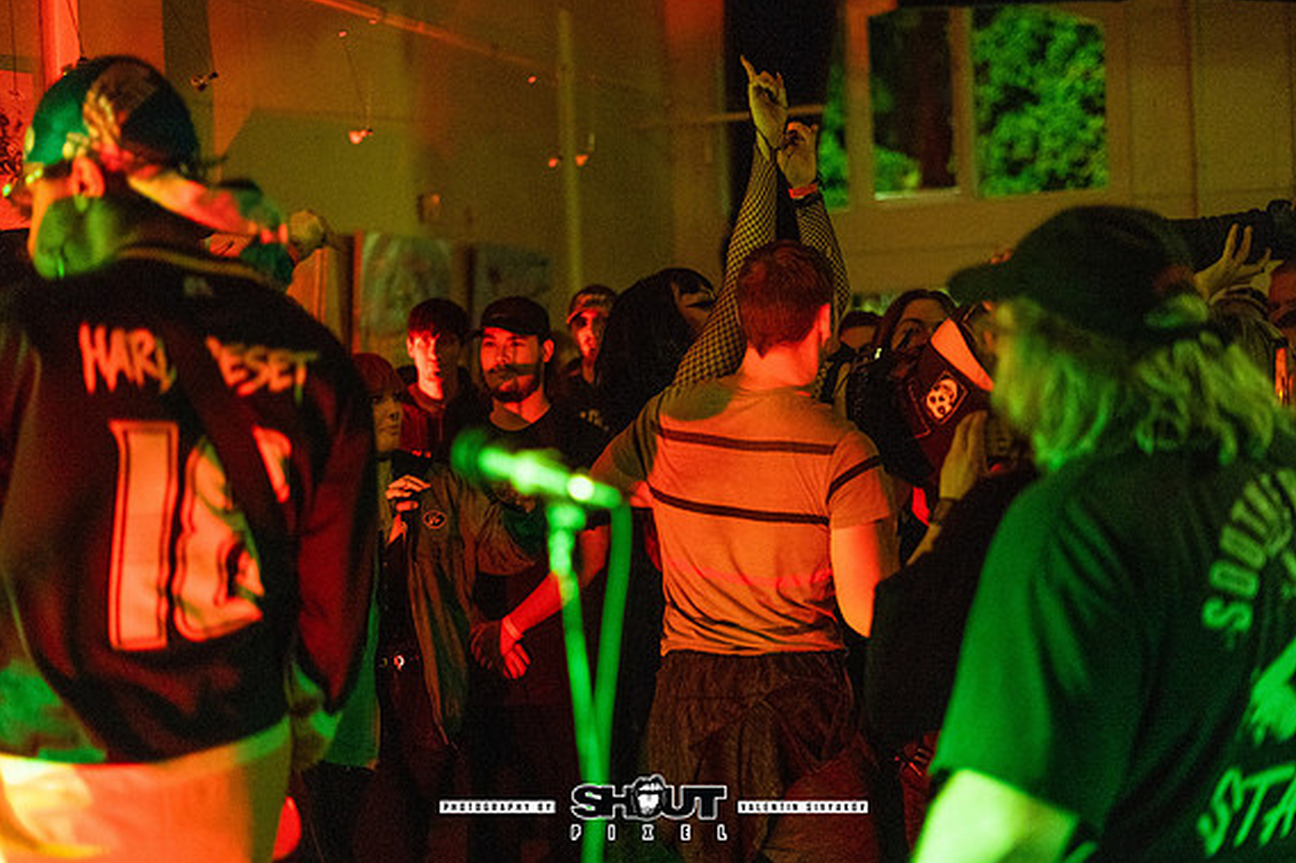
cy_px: 438
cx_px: 654
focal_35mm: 51
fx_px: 1835
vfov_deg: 26.5
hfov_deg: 38.9
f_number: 1.8
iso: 4000
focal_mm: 50
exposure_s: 1/200
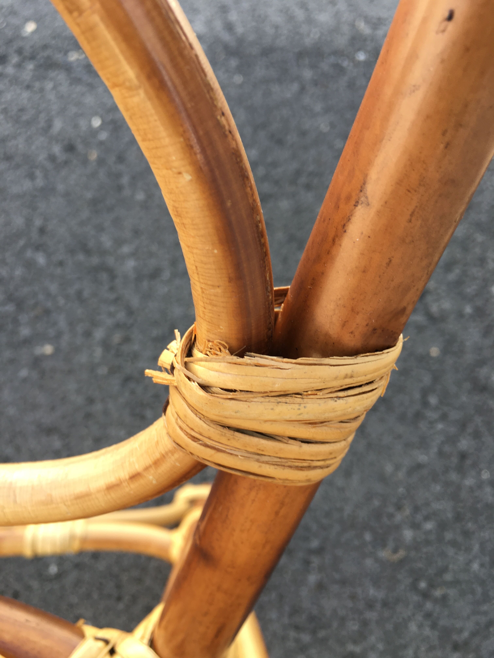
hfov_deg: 48.2
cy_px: 329
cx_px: 247
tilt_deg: -60.6
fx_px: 552
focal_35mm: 29
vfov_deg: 61.7
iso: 25
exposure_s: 1/100
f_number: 2.2
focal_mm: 4.15
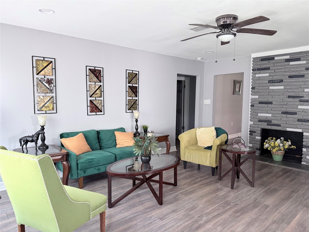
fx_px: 214
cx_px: 154
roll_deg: -0.5
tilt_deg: -5.2
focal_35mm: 24
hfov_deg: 71.6
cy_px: 116
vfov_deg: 56.8
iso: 320
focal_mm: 6.76
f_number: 1.78
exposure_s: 1/60
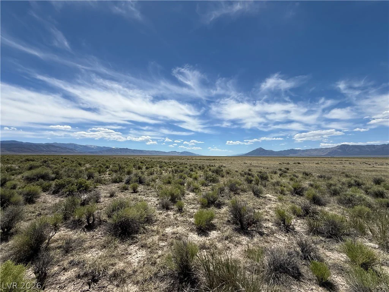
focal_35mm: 14
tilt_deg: +3.7
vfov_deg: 85.7
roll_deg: +2.1
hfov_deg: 102.1
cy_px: 146
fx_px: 157
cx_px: 194
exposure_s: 1/6173
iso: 50
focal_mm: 2.22
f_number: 2.2
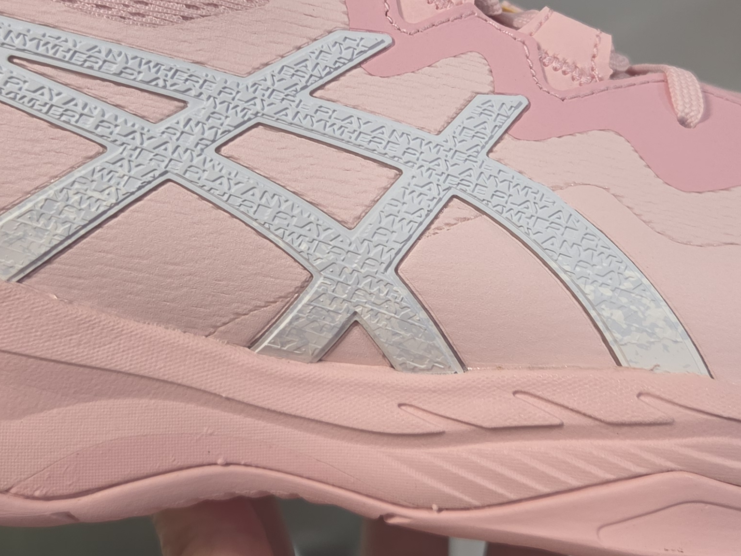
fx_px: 1284
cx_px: 345
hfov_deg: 32.2
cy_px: 137
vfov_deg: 24.1
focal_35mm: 60
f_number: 1.8
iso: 125
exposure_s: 1/100
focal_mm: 5.4
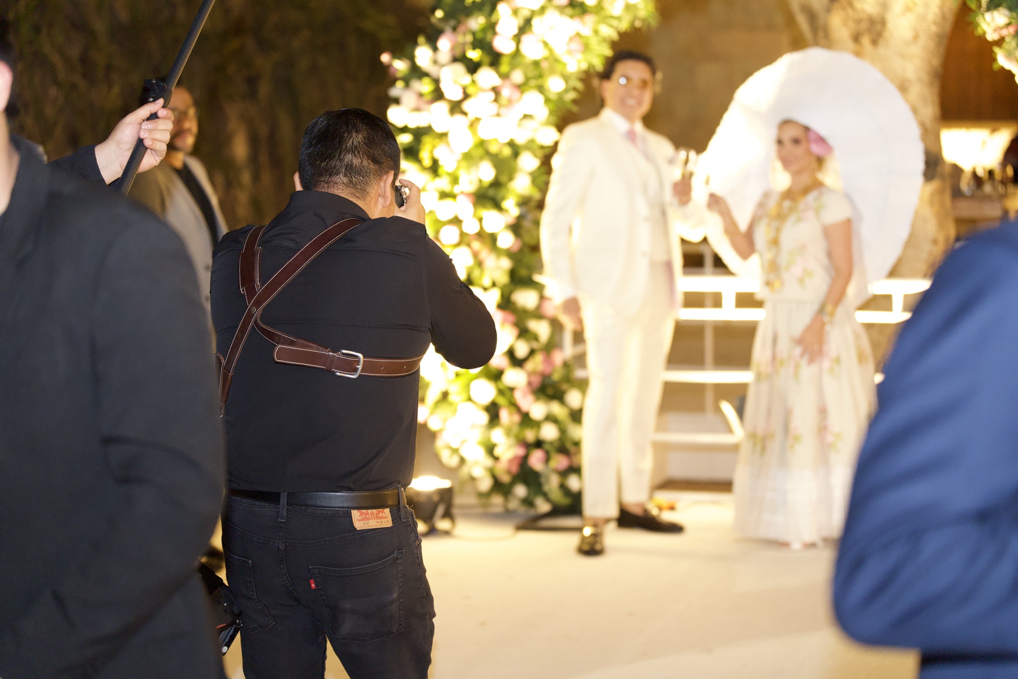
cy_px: 340
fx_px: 2234
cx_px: 509
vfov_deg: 17.3
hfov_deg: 25.7
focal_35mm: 79
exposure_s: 1/160
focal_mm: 79
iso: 6400
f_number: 2.8
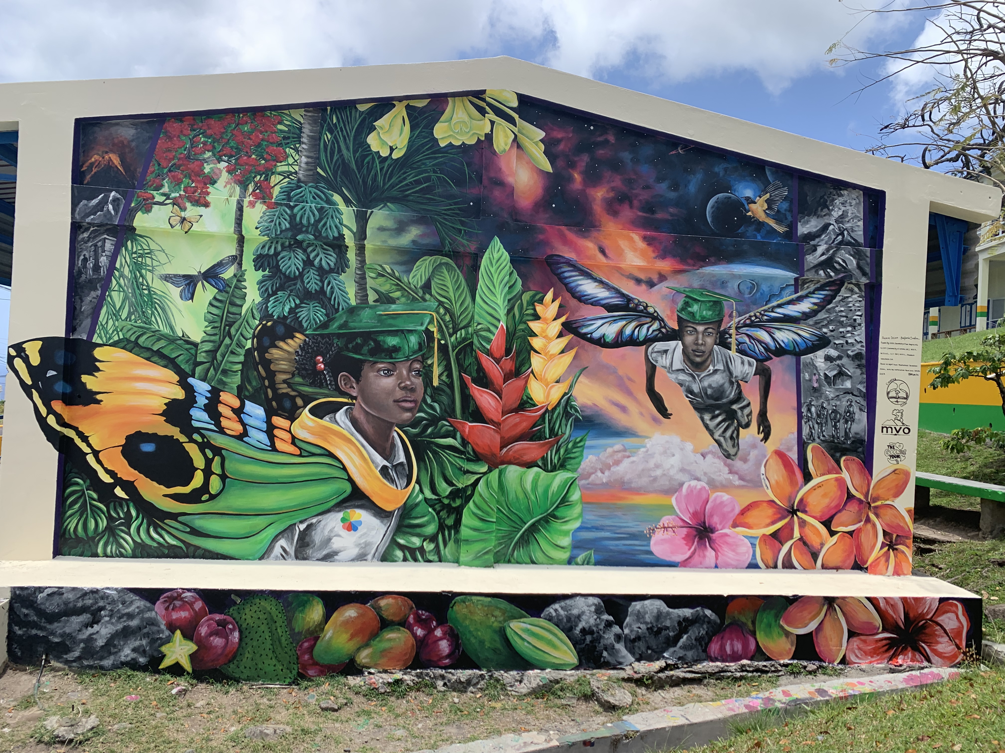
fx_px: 755
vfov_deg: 53.1
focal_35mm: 26
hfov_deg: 67.3
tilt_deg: +2.0
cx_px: 502
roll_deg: -3.7
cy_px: 376
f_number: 1.8
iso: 25
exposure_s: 1/1406
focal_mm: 4.25
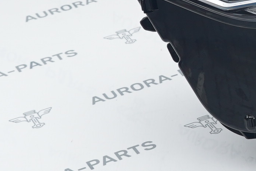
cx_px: 416
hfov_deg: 12.1
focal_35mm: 159
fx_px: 1131
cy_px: 19
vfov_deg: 8.6
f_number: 6.3
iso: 500
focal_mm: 28
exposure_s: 1/160
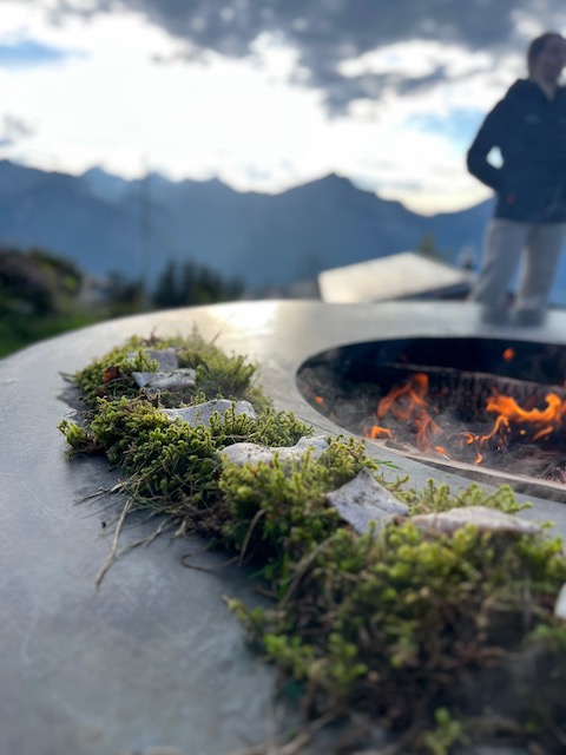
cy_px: 378
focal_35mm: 26
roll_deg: -2.8
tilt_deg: -15.5
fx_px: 567
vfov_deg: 67.3
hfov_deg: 53.1
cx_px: 283
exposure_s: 1/859
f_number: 1.5
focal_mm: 5.7
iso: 50
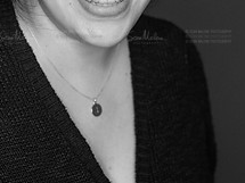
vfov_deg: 8.6
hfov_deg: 11.6
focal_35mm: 171
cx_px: 83
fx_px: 1210
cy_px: 19
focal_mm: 85
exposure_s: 1/400
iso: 2000
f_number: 3.5
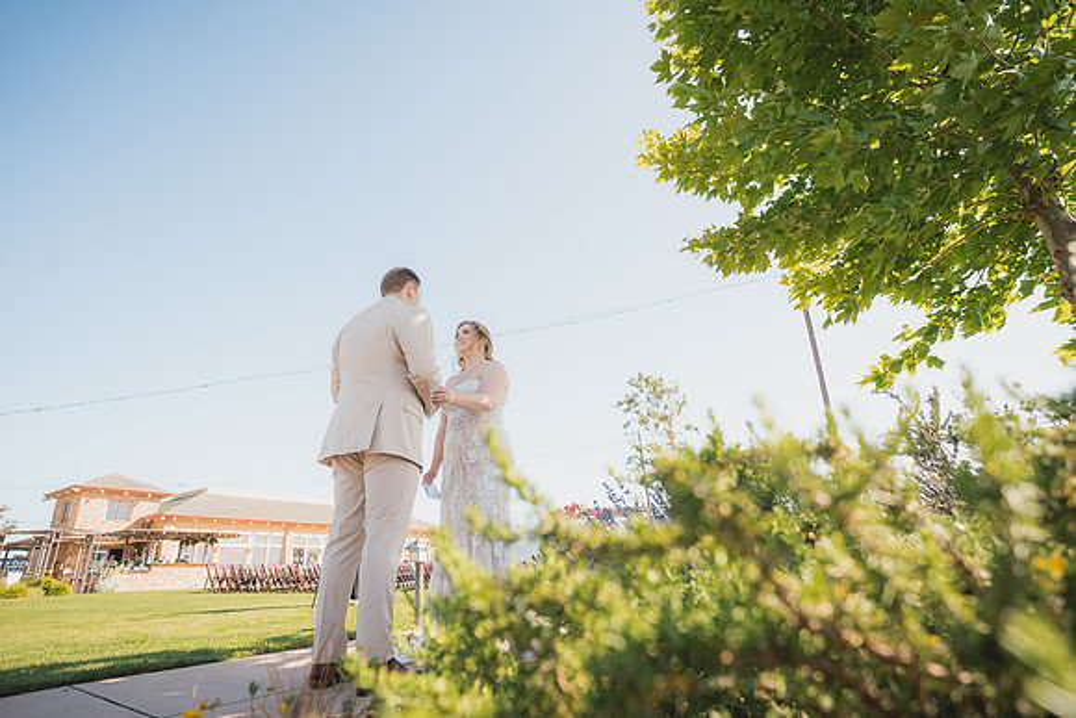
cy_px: 359
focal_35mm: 18
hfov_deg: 90.0
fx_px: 538
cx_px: 538
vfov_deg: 67.4
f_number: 2.8
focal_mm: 18
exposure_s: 1/640
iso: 125
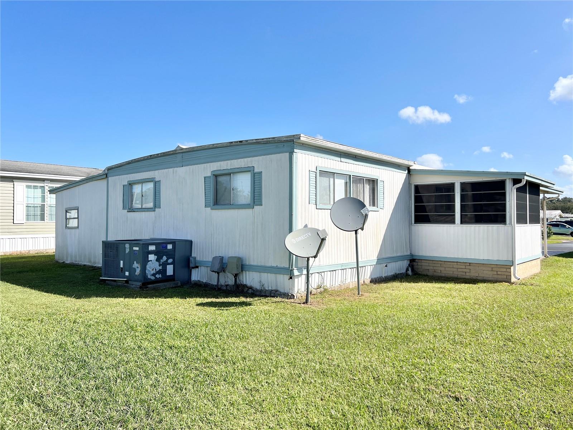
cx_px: 286
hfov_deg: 67.3
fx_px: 430
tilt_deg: +1.7
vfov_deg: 53.1
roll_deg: +0.5
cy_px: 215
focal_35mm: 26
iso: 50
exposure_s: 1/5319
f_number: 1.5
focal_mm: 5.7
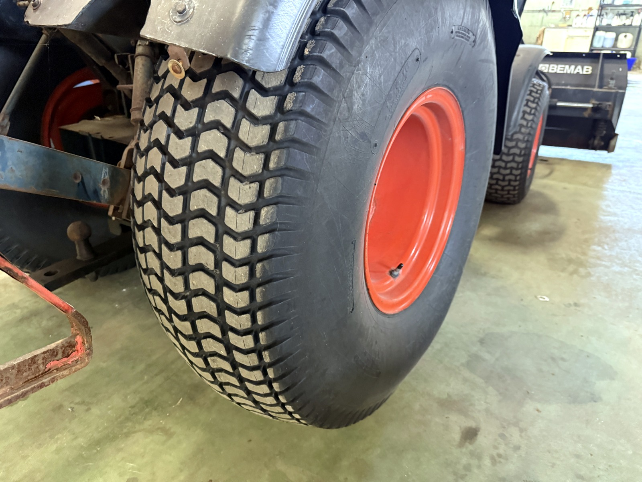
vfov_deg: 56.8
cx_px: 321
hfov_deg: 71.6
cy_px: 241
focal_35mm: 24
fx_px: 445
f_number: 1.78
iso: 800
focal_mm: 6.76
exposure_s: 1/50
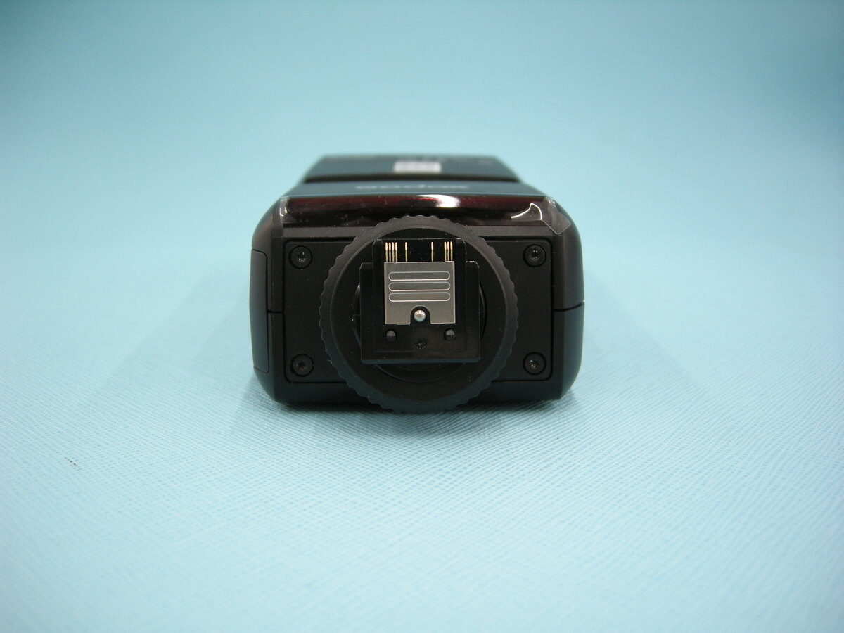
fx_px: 878
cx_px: 422
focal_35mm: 36
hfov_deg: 51.4
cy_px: 316
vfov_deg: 39.7
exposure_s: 1/51.5
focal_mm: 7.5
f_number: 2.7
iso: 78
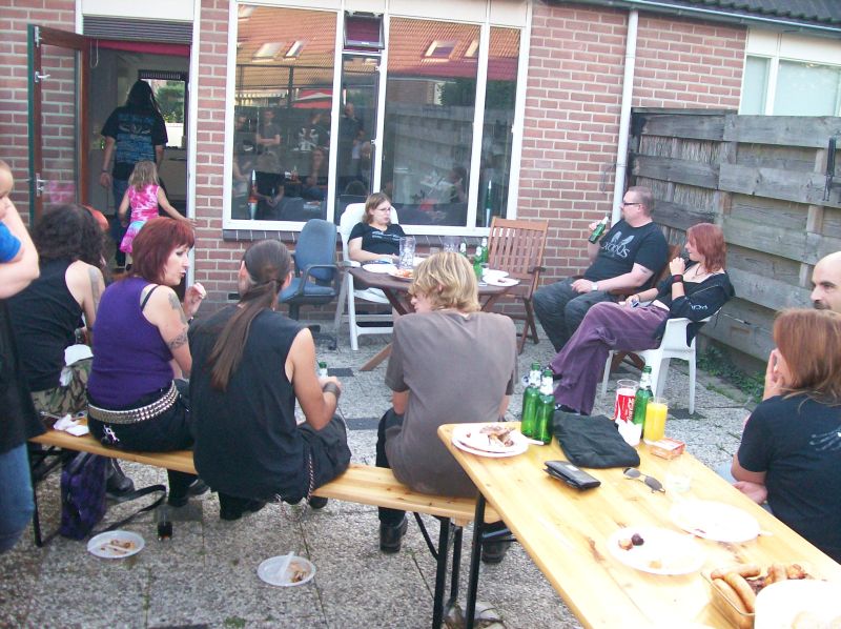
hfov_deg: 51.4
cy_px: 314
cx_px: 420
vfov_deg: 39.6
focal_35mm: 36
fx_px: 874
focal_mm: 6
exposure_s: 1/87.9
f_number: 2.7
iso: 140
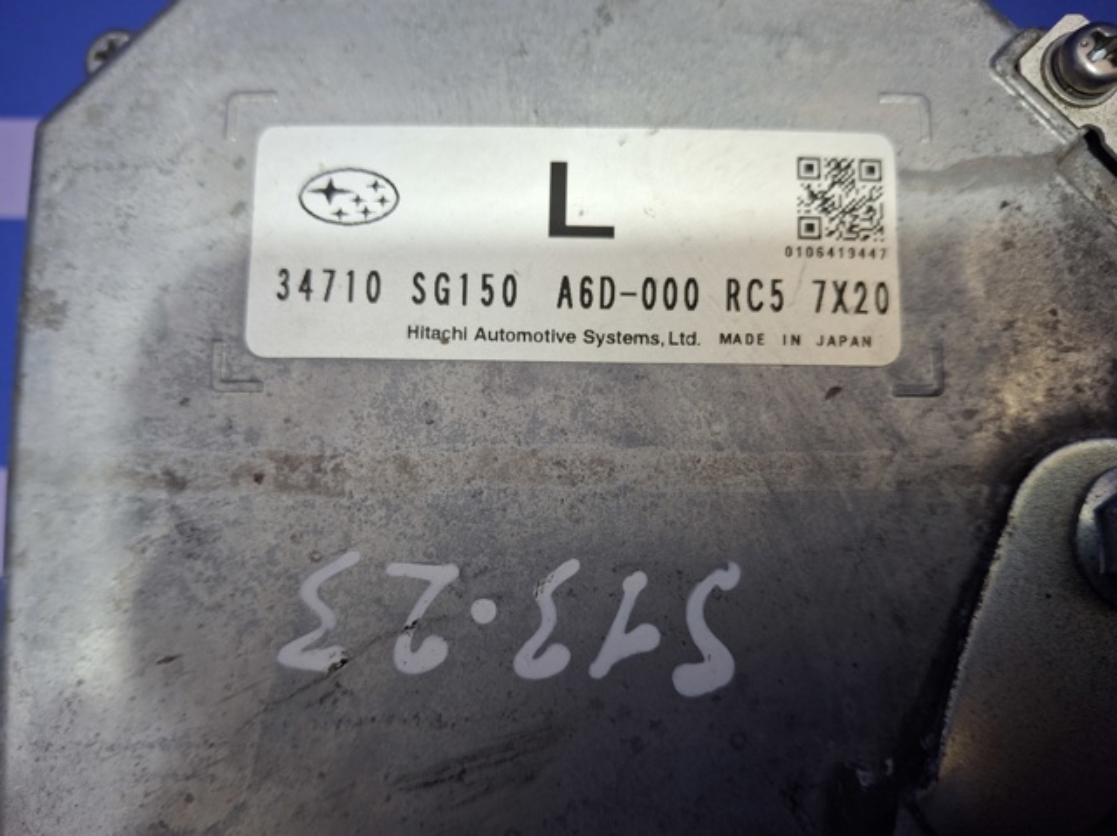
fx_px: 806
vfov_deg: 54.8
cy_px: 418
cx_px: 558
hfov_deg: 69.4
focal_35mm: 25
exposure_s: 1/50
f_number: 1.8
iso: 160
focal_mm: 4.69
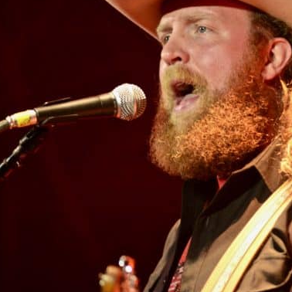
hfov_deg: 3.9
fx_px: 4295
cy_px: 180
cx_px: 234
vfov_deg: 3.9
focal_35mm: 450
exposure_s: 1/80
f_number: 2.8
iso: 1600
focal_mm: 200
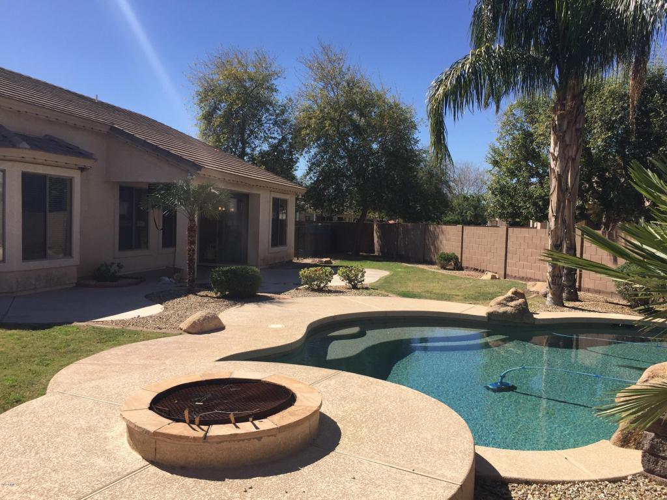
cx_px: 334
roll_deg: -1.4
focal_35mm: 29
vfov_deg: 48.2
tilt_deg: -3.1
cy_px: 250
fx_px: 559
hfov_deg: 61.7
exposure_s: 1/2198
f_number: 2.2
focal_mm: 4.15
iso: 32
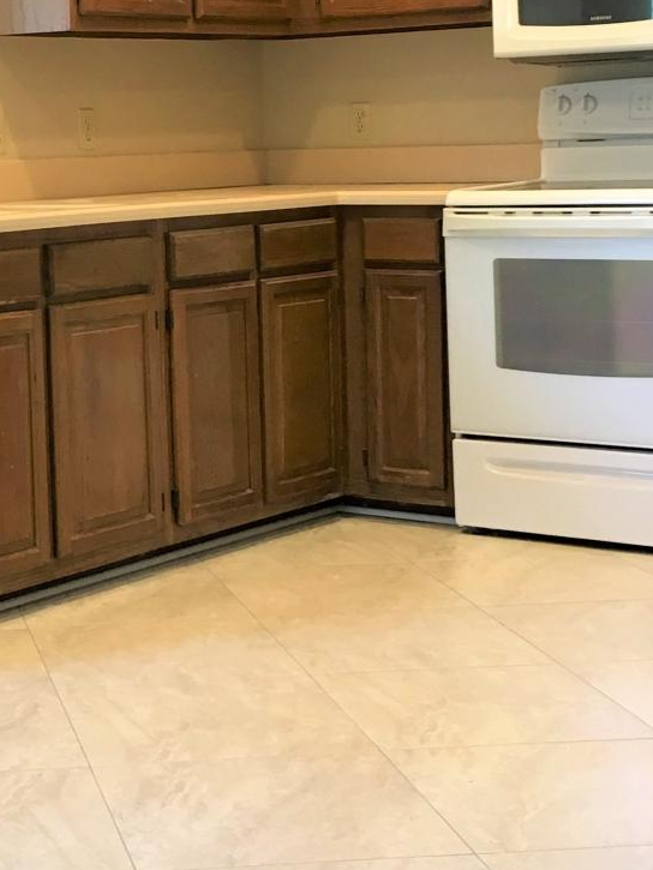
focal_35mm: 80
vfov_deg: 24.2
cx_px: 5
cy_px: 253
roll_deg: +2.4
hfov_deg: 18.0
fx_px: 2012
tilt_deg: -4.9
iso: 64
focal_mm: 4.15
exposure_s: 1/30
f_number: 2.2
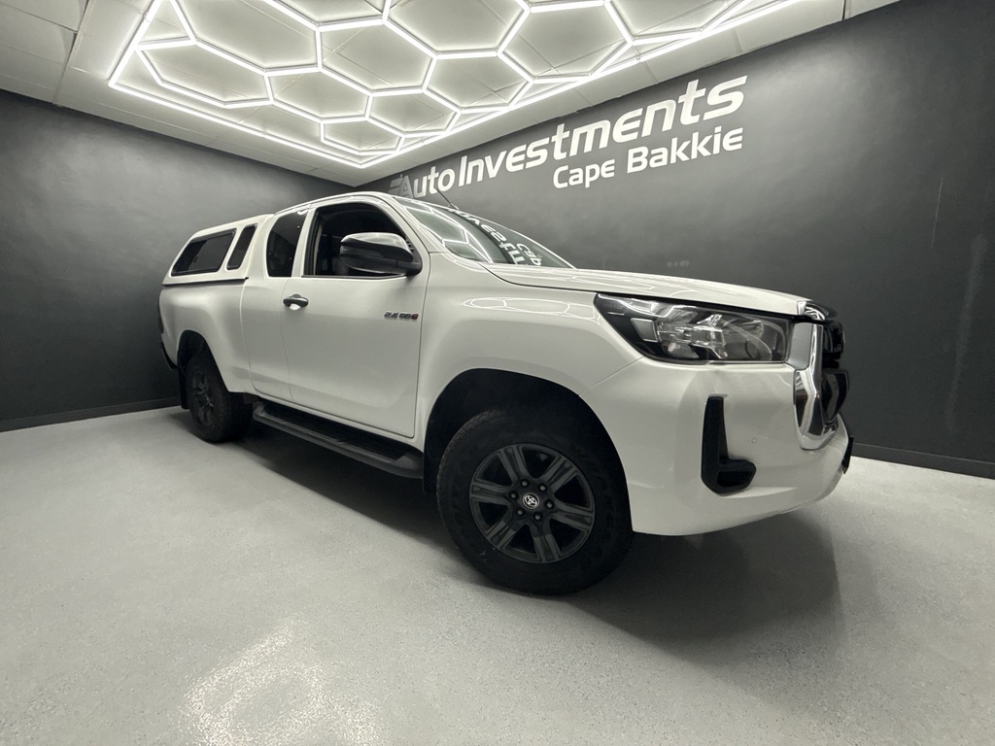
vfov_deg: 85.7
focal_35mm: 14
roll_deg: +0.4
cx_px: 498
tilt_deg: -7.7
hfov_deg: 102.1
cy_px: 373
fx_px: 402
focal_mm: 2.22
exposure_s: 1/100
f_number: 2.2
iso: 200
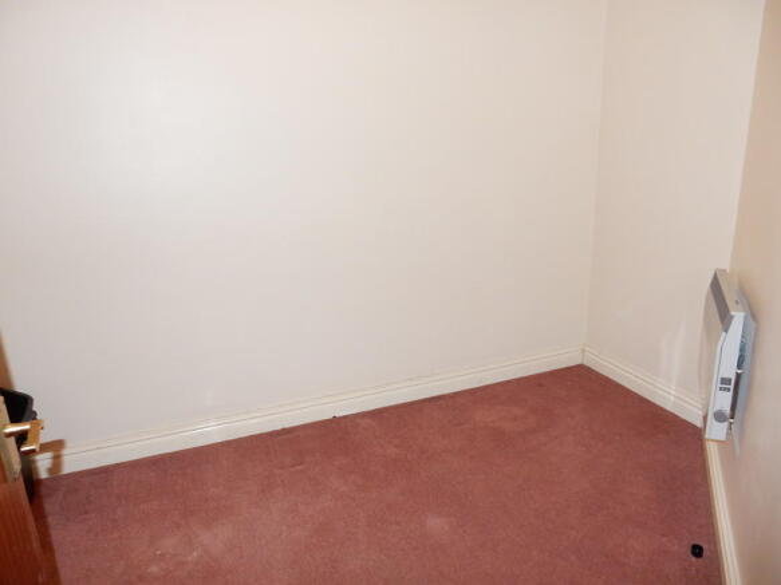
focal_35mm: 25
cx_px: 390
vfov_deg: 54.9
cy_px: 292
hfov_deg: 69.4
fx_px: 564
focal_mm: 4.5
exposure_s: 1/30
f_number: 3.7
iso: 250
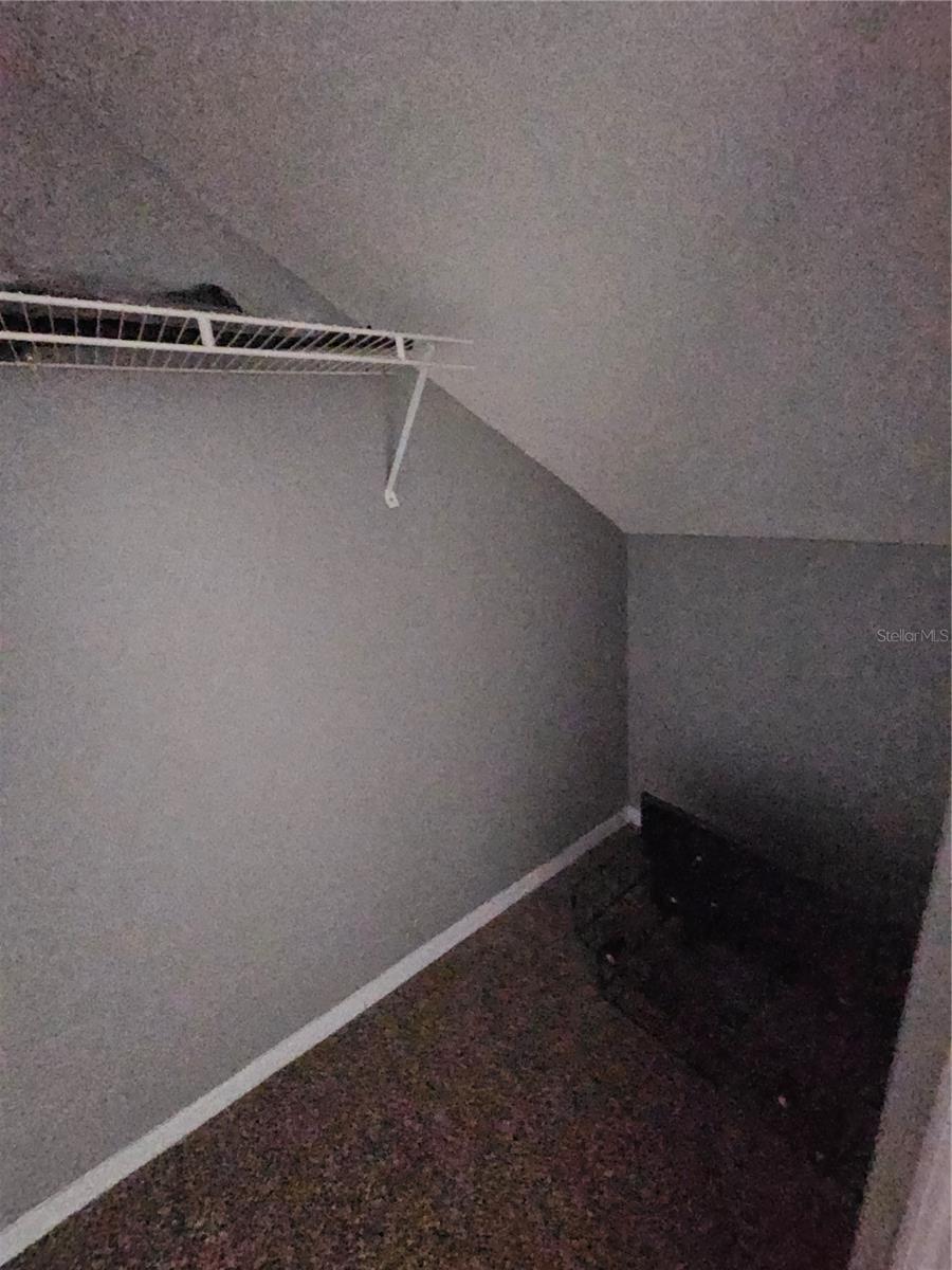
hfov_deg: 89.9
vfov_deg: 106.2
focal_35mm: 13
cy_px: 635
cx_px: 476
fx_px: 477
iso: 3200
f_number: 2.2
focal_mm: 2.2
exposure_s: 1/24
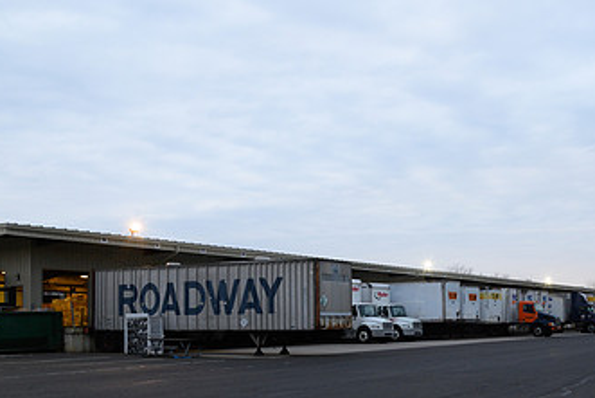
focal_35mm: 42
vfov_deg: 31.3
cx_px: 439
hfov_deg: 45.0
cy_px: 303
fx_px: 694
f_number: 5.6
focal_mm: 24
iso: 800
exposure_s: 1/40
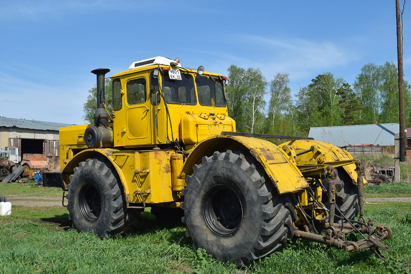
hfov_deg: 53.1
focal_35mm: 36
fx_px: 411
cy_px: 137
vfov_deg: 36.9
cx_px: 206
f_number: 7.1
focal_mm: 24
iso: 200
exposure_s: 1/1000
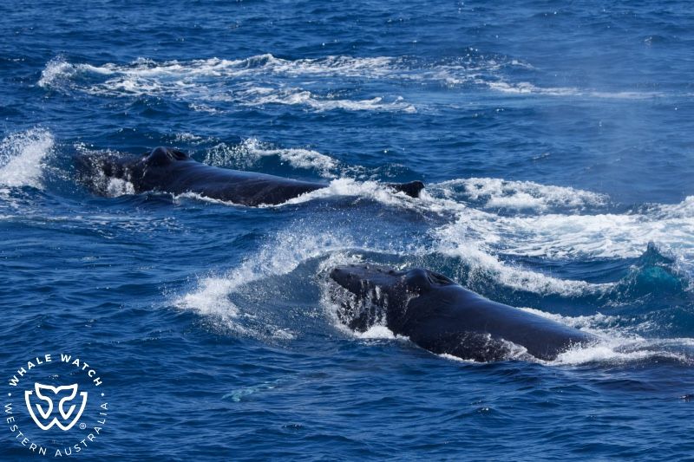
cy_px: 231
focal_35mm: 227
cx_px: 347
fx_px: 4375
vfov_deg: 6.0
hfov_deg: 9.1
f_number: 8
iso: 1000
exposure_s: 1/3200
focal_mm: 227
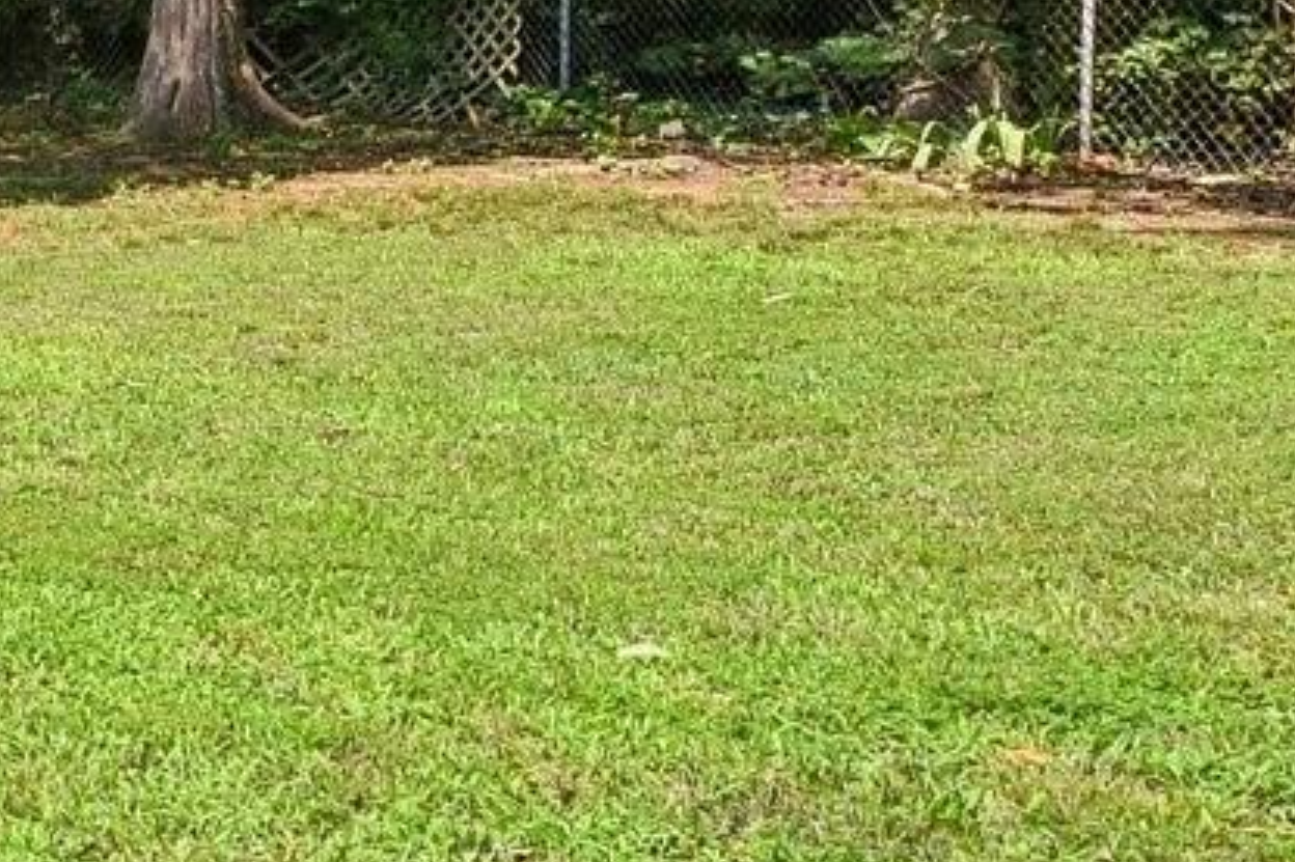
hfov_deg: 18.4
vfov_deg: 19.1
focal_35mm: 69
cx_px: -1326
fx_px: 2481
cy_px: -30
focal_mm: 14
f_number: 11
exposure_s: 1/160
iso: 200
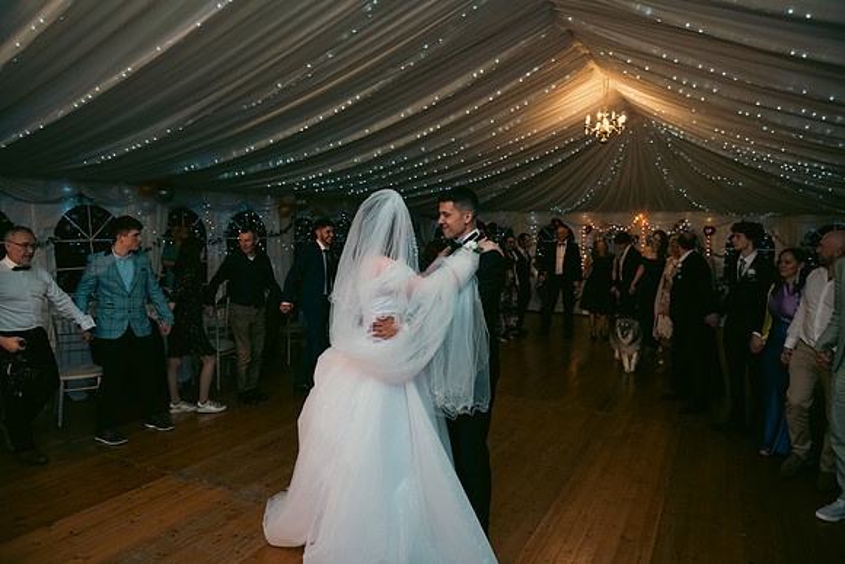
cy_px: 282
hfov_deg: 73.7
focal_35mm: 24
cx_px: 422
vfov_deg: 53.2
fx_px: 563
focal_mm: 24
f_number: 3.5
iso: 800
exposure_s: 1/160
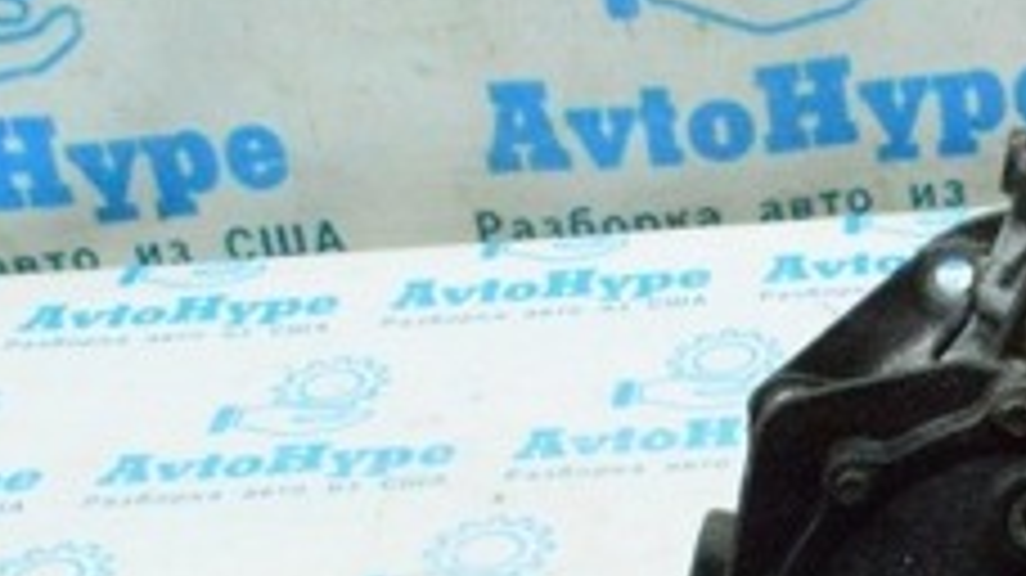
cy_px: 416
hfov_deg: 21.1
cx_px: 1071
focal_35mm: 97
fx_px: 2638
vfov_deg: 12.4
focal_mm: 22
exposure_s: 1/50
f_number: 25
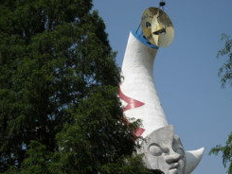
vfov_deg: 29.0
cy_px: 110
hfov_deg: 37.9
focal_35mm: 50
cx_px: 148
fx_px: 335
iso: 64
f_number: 5.6
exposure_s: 1/521
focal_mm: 5.7
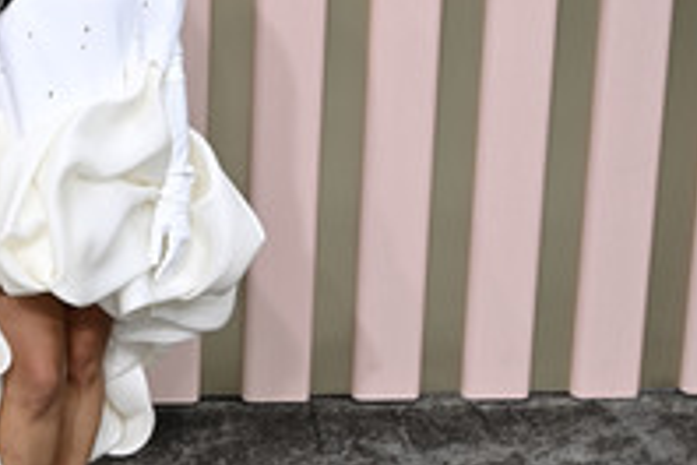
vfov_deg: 12.8
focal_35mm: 107
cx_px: -58
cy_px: 183
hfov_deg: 18.4
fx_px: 2071
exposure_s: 1/200
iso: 320
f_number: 8
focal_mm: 47
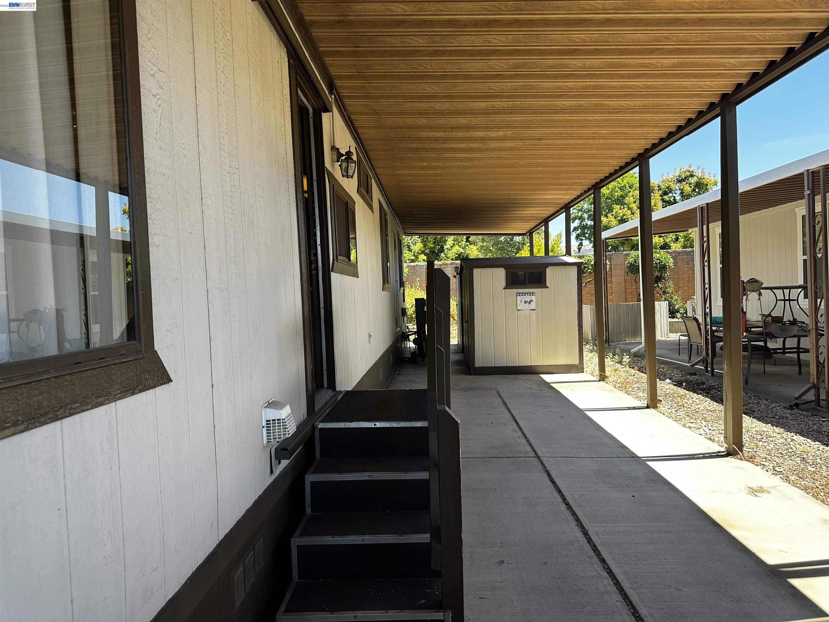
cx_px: 414
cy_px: 311
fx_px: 575
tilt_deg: -1.0
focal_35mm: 24
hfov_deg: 71.6
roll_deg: +2.1
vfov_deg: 56.8
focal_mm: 6.86
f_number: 1.78
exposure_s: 1/521
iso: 80
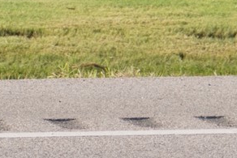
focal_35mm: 458
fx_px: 3015
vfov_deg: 2.9
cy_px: -404
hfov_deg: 4.4
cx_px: -258
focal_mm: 41
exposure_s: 1/250
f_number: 5.6
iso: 100
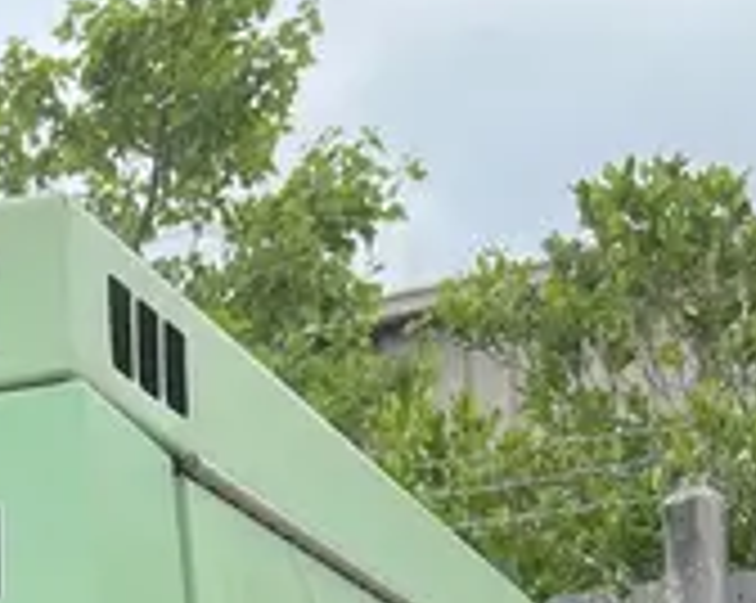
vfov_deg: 11.5
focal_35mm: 111
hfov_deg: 16.4
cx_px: -238
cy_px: 1451
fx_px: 2481
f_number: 1.6
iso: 50
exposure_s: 1/833
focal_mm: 5.1
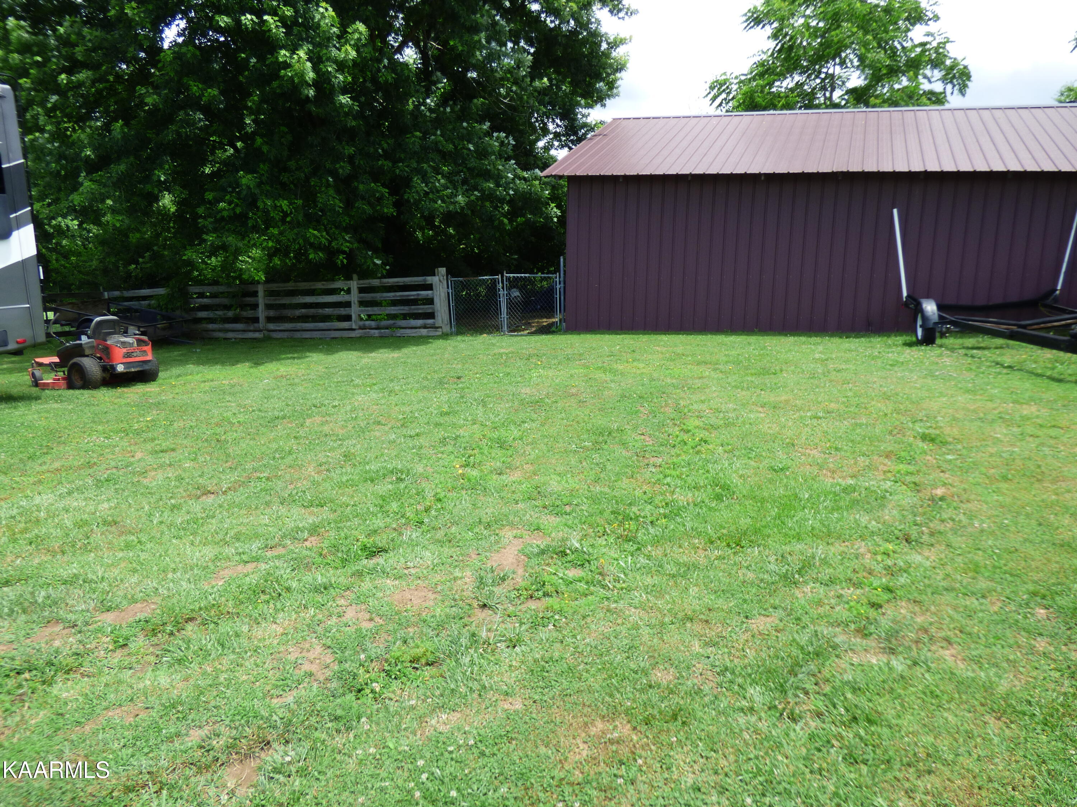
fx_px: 778
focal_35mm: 25
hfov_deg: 69.4
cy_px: 404
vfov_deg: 54.9
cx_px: 538
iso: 100
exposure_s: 1/500
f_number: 3
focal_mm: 4.42
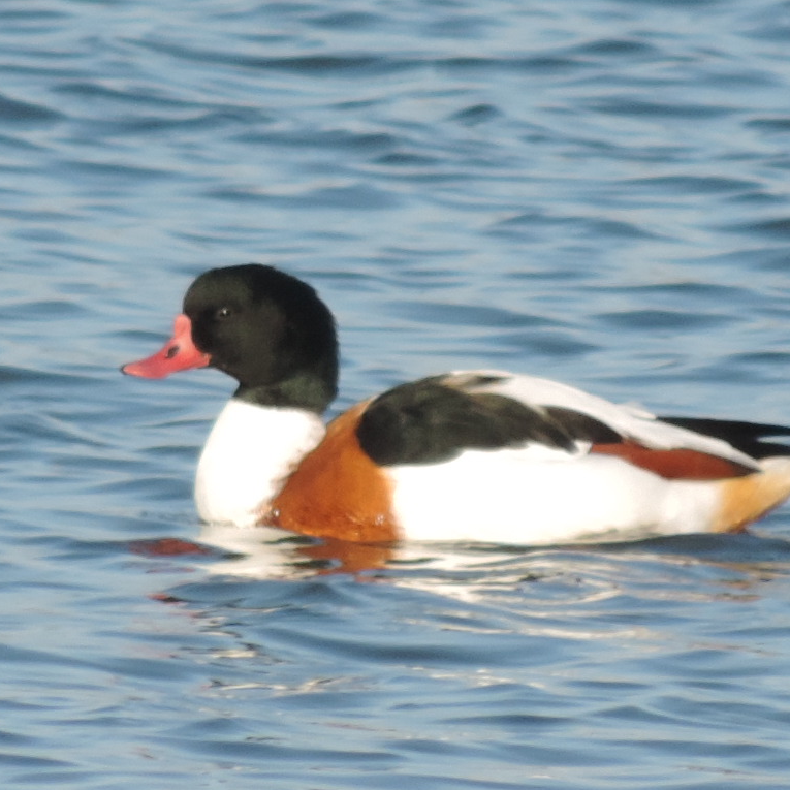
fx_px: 24426
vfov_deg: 1.9
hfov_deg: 1.9
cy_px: 396
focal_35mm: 946
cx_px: 435
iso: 80
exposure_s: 1/400
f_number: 5.2
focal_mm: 142.6
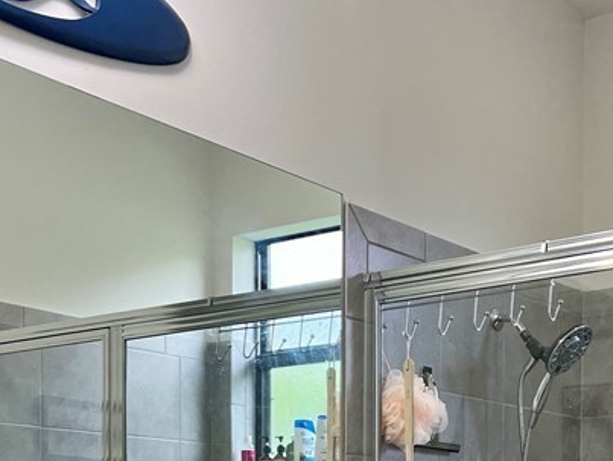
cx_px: 408
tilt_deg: -0.8
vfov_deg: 21.0
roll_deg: -0.7
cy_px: 533
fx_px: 1170
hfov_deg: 29.2
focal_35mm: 66
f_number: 1.5
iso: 80
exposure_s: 1/120
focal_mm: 5.7
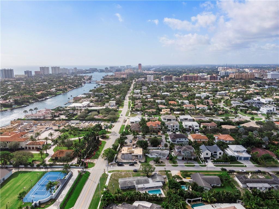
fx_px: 193
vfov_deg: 56.8
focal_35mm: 24
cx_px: 140
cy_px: 104
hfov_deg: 71.6
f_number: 2.8
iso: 100
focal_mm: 4.39
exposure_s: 1/2000
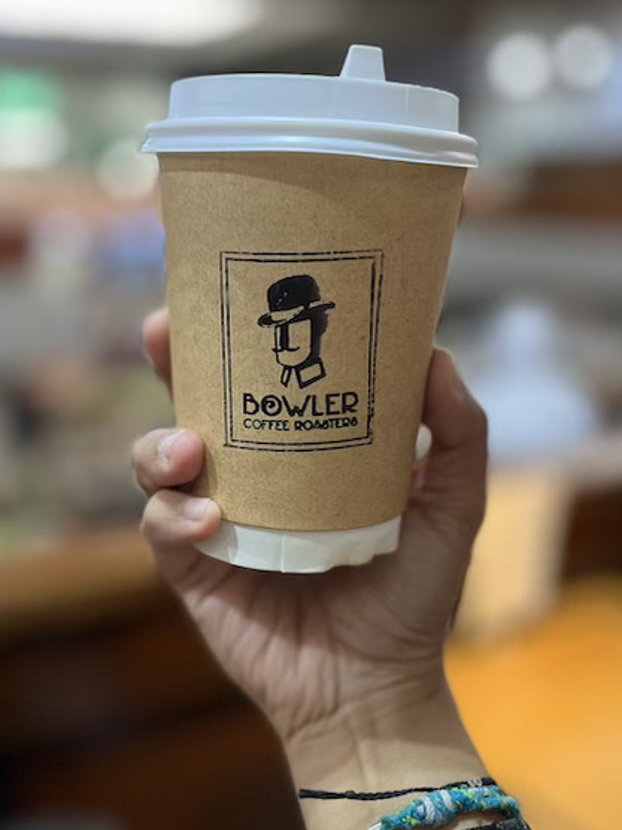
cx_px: 266
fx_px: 1007
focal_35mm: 42
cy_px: 328
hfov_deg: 34.3
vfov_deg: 44.6
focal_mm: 5.1
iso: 160
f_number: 1.6
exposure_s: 1/60
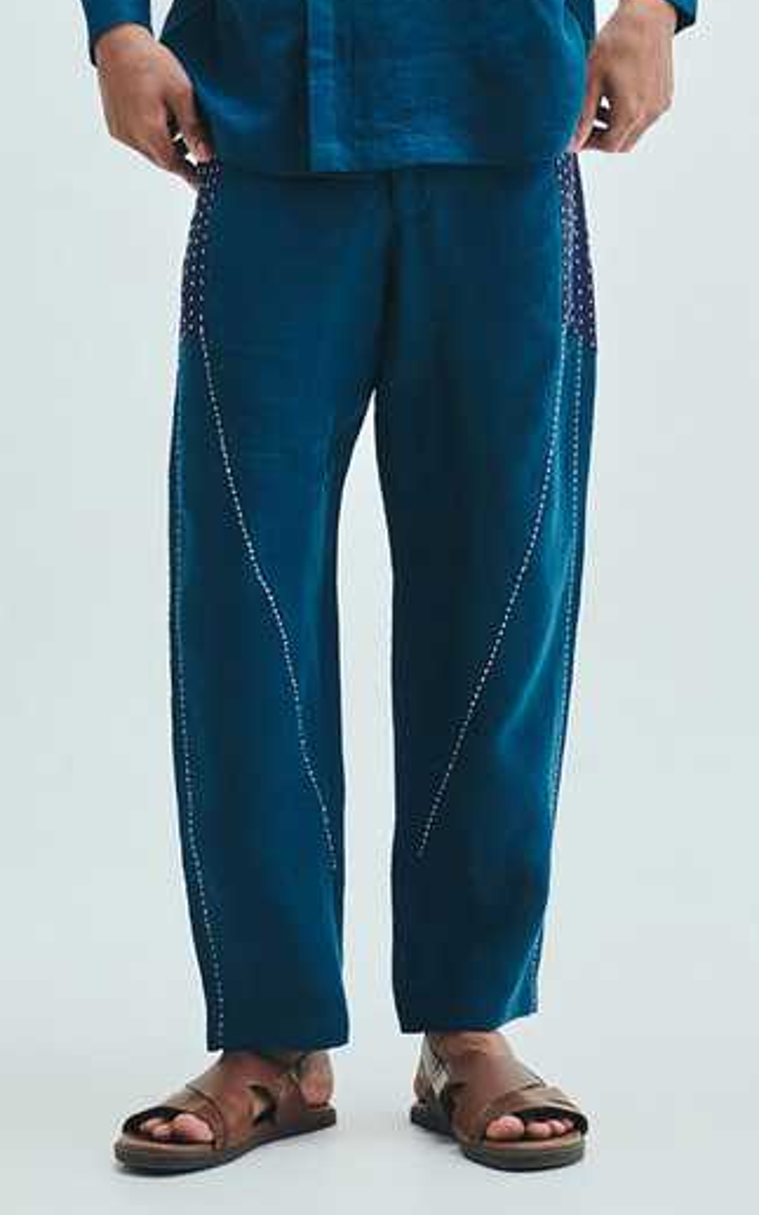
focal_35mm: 60
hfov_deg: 21.6
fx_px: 1986
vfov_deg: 34.0
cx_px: 371
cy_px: 600
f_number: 8
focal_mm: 58
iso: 400
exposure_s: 1/125
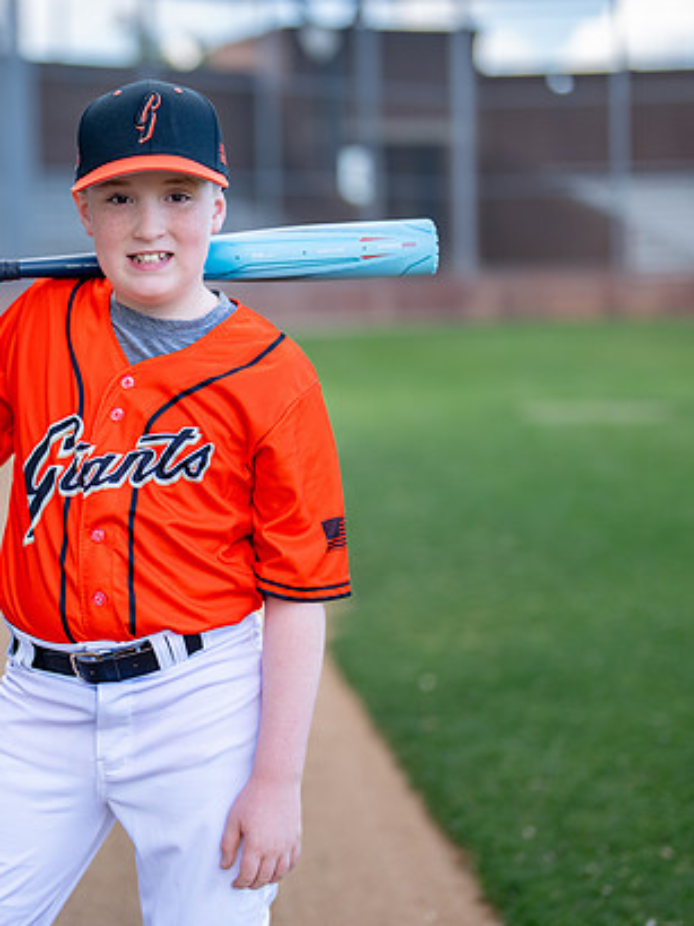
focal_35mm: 78
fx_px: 2087
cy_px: 456
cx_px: 159
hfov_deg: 18.7
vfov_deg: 25.0
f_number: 1.2
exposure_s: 1/2000
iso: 125
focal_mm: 50
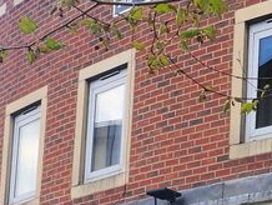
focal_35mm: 122
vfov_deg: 11.7
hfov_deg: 14.6
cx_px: 450
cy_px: 291
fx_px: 960
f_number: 1.8
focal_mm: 5
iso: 50
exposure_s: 1/850
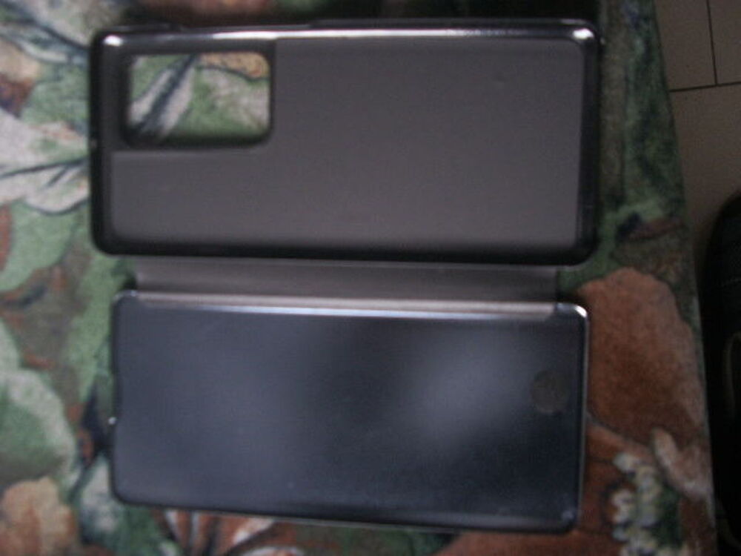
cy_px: 278
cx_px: 370
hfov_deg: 52.6
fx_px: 749
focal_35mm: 35
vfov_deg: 40.7
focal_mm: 5.8
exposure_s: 1/15
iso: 200
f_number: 2.6
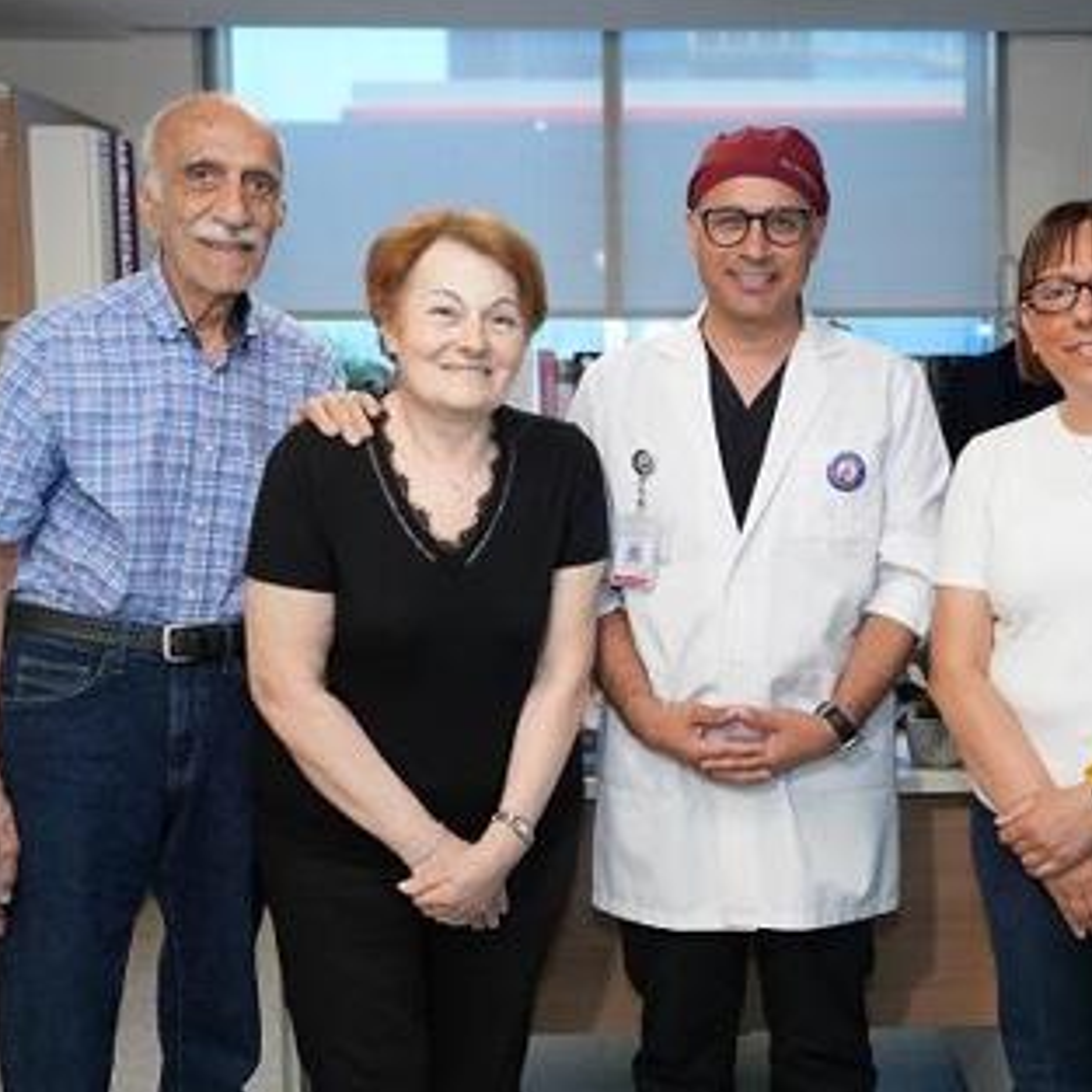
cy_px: 502
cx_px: 766
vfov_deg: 36.0
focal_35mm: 47
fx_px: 1677
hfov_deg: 35.5
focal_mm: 33
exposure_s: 1/50
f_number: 2.8
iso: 250
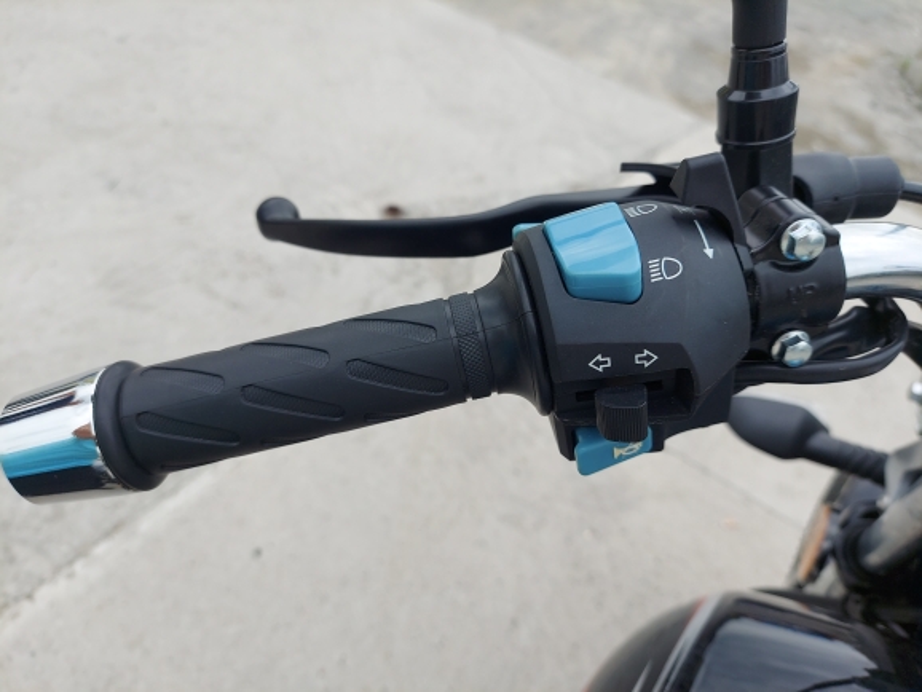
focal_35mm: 24
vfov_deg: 56.9
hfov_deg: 71.6
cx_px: 461
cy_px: 346
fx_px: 640
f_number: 1.8
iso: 40
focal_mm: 5.23
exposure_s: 1/357
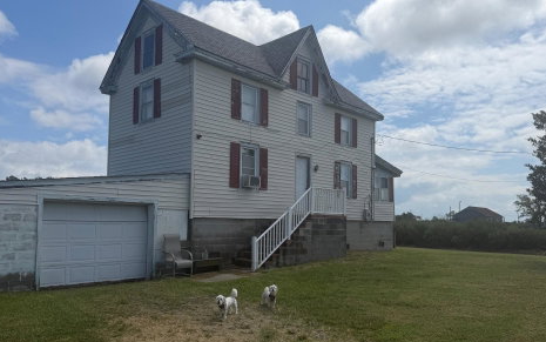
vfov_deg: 44.4
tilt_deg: +2.2
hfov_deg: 66.4
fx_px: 417
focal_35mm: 28
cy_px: 197
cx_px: 272
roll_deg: +0.7
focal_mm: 6.76
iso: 80
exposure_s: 1/10309
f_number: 1.78
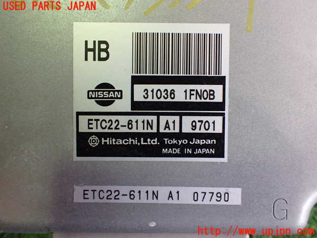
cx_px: 158
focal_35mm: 30
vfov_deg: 46.8
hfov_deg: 60.0
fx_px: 275
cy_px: 119
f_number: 2.3
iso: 640
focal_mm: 5.4
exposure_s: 1/125
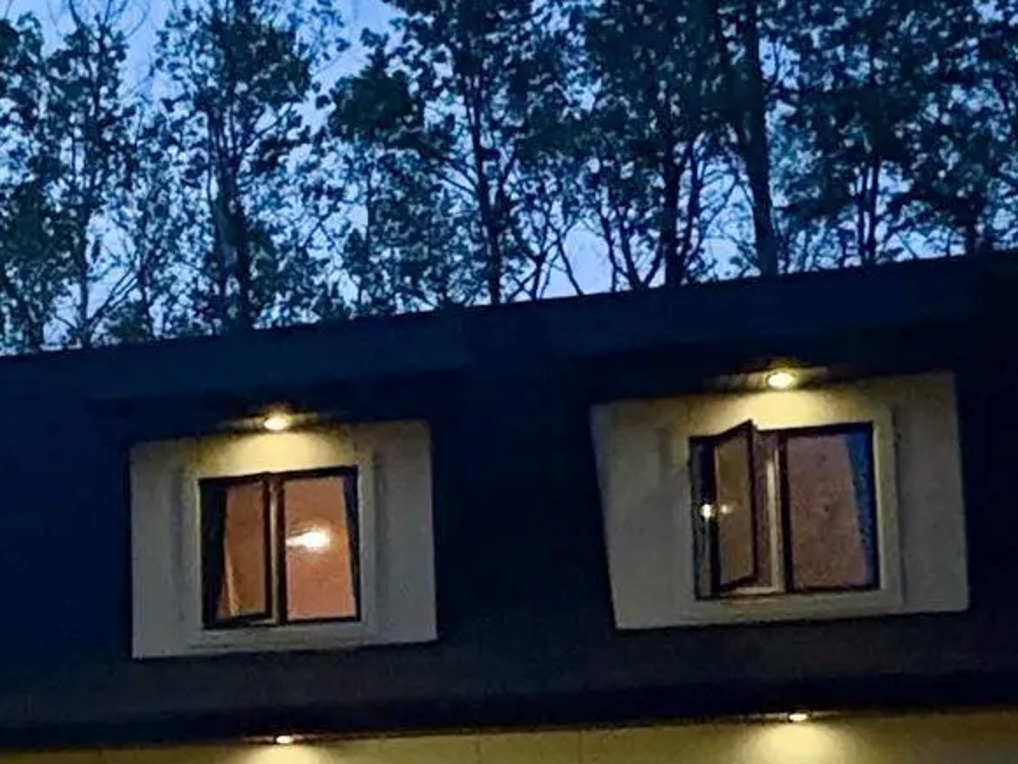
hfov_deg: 23.2
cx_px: -317
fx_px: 2177
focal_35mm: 74
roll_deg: +0.3
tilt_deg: +6.3
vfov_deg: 19.1
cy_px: 850
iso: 1600
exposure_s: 1/30
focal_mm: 2.22
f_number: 2.2
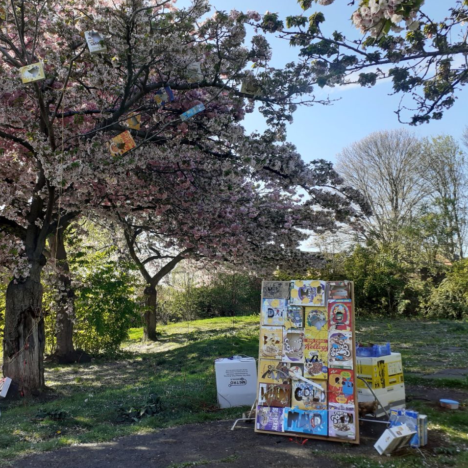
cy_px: 234
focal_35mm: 32
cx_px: 164
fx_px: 489
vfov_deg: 51.1
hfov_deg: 50.4
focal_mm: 3.6
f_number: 1.9
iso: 40
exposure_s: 1/339
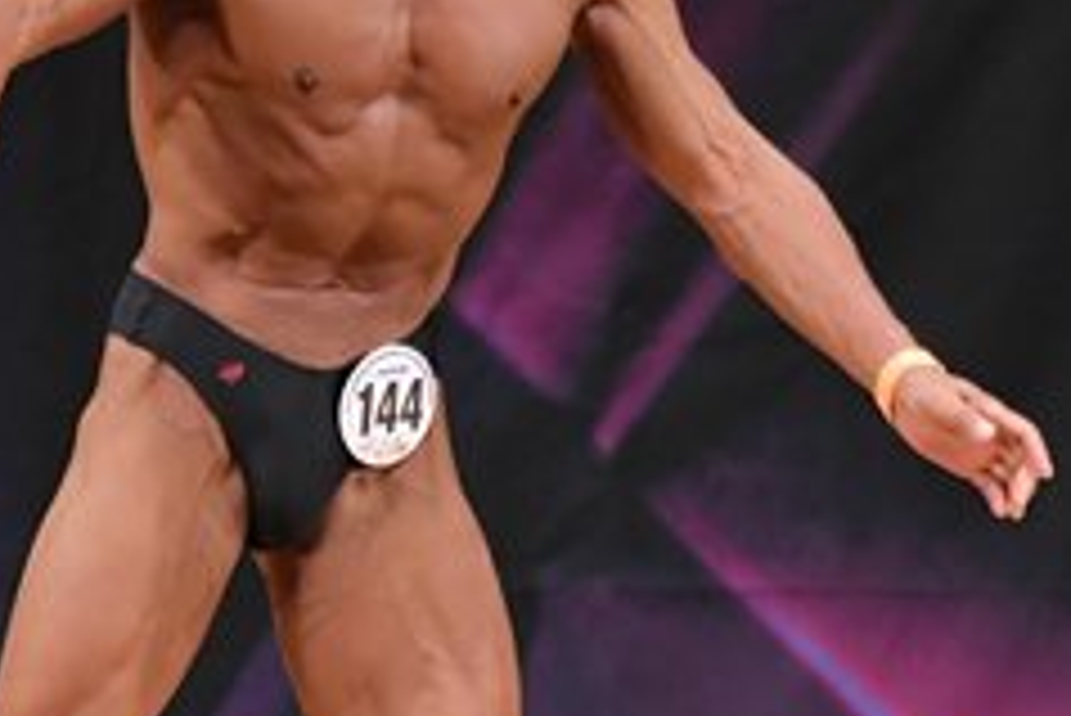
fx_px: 27594
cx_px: 286
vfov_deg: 1.5
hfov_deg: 2.2
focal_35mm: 927
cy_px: 432
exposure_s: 1/400
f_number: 5.6
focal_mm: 190
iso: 3200
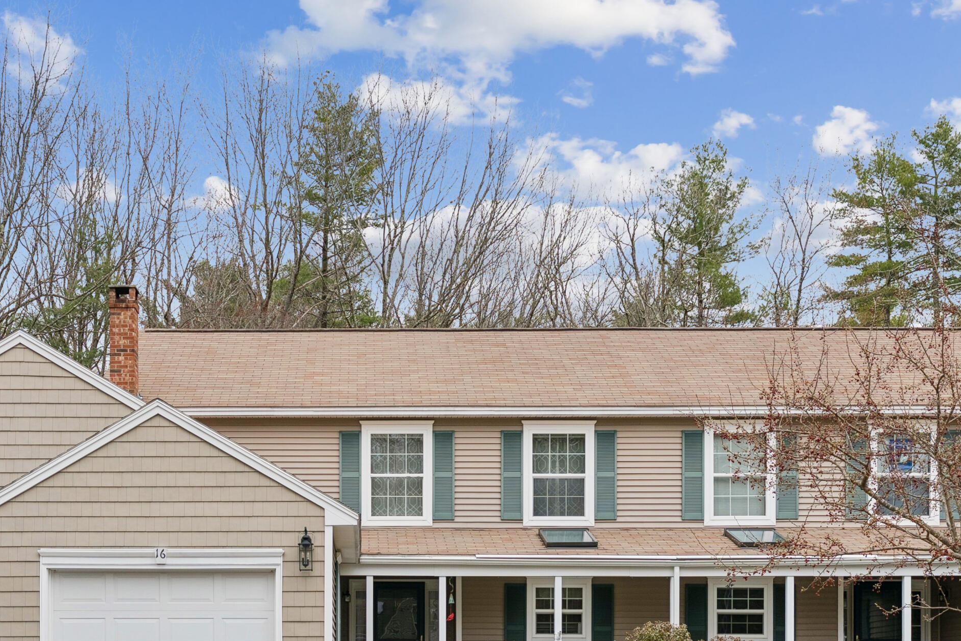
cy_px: 505
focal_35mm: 48
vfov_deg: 27.6
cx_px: 341
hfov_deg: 40.7
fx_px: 1282
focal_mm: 30
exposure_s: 1/400
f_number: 7.1
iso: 320
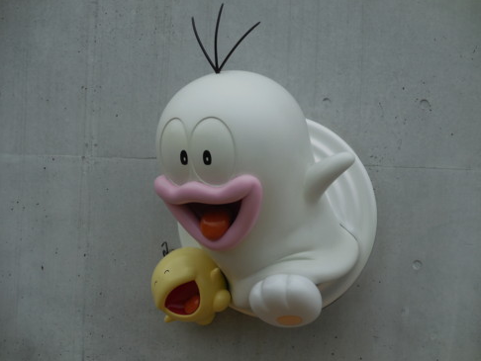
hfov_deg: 15.0
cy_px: 180
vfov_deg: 11.3
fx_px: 1821
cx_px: 240
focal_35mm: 131
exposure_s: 1/500
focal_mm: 23.4
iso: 125
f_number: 5.3
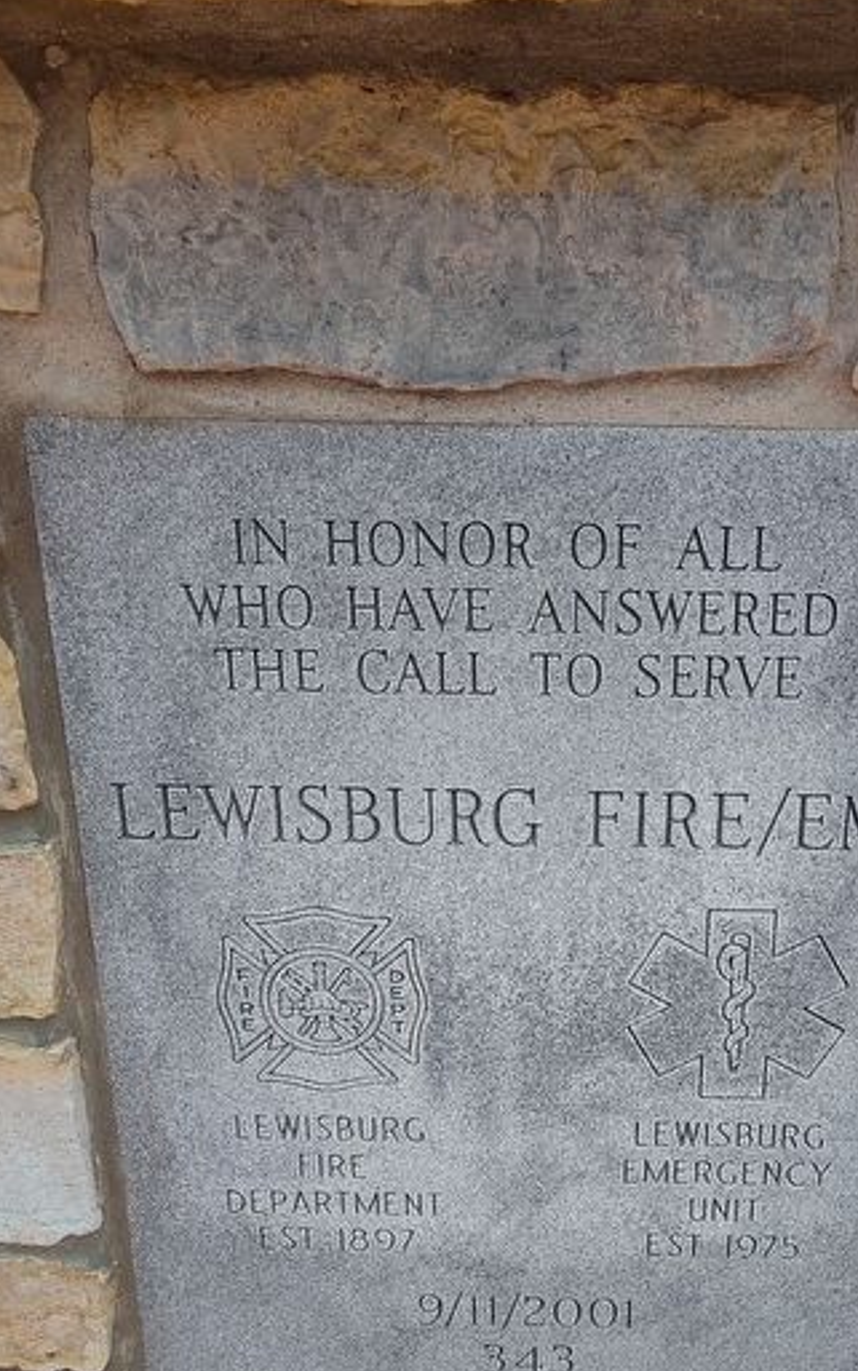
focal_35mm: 38
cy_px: 877
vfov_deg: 50.9
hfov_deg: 33.3
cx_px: 567
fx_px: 1421
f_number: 1.8
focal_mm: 5.56
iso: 100
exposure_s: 1/835
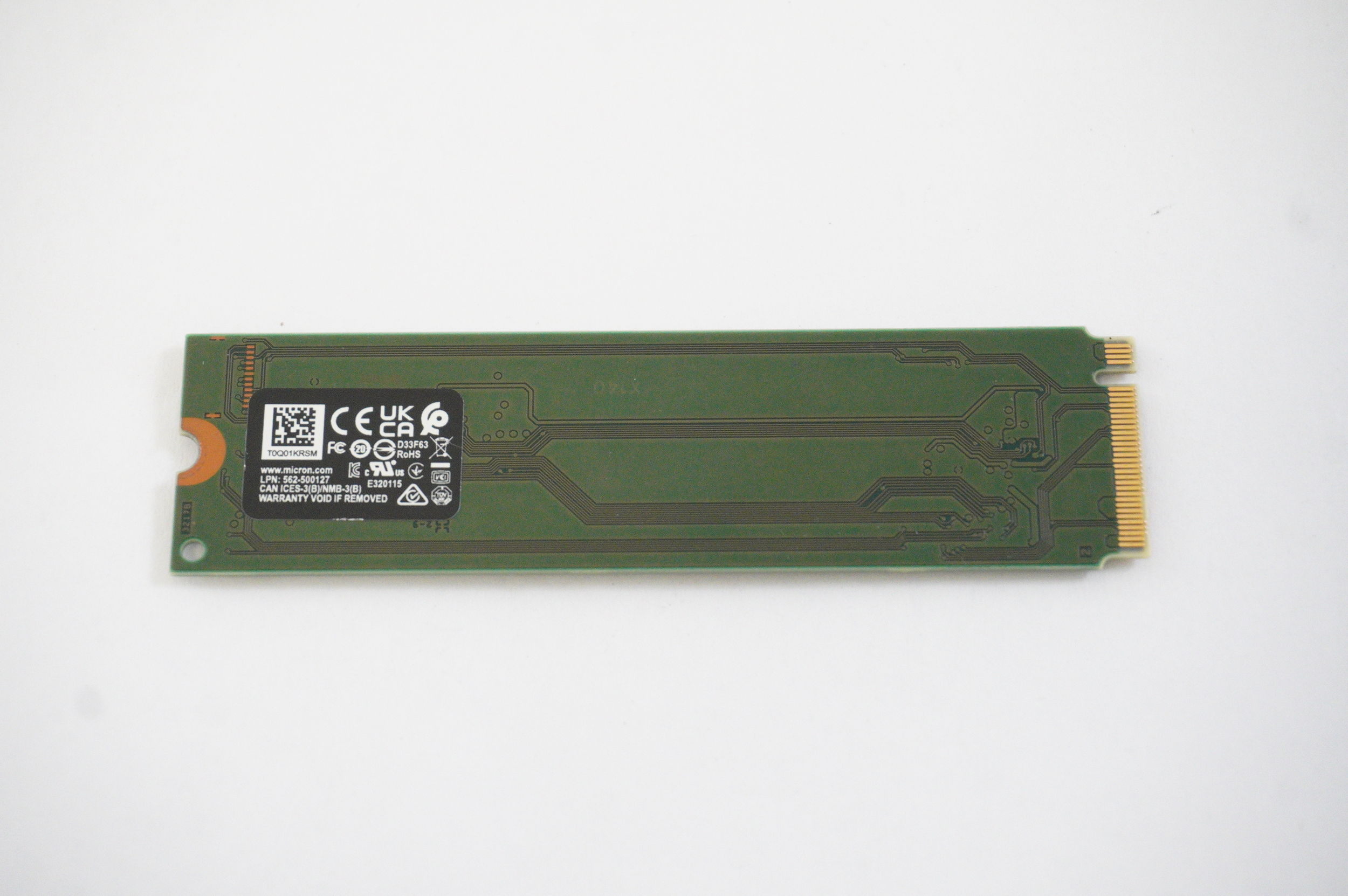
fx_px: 2581
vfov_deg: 19.7
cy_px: 448
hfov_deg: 29.3
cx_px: 674
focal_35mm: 69
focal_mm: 46
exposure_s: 1/125
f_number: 6.3
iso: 4000
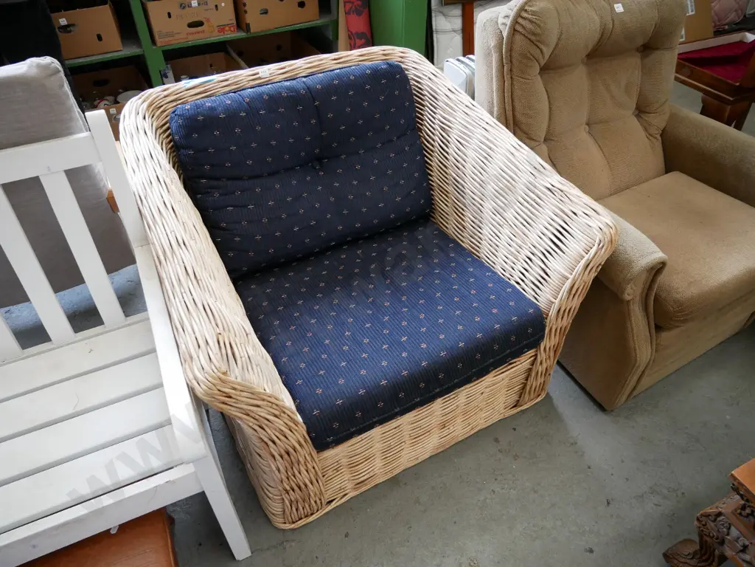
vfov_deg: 56.8
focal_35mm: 24
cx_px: 378
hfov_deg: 71.6
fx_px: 523
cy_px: 284
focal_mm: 12
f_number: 4
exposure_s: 1/60
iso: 1250
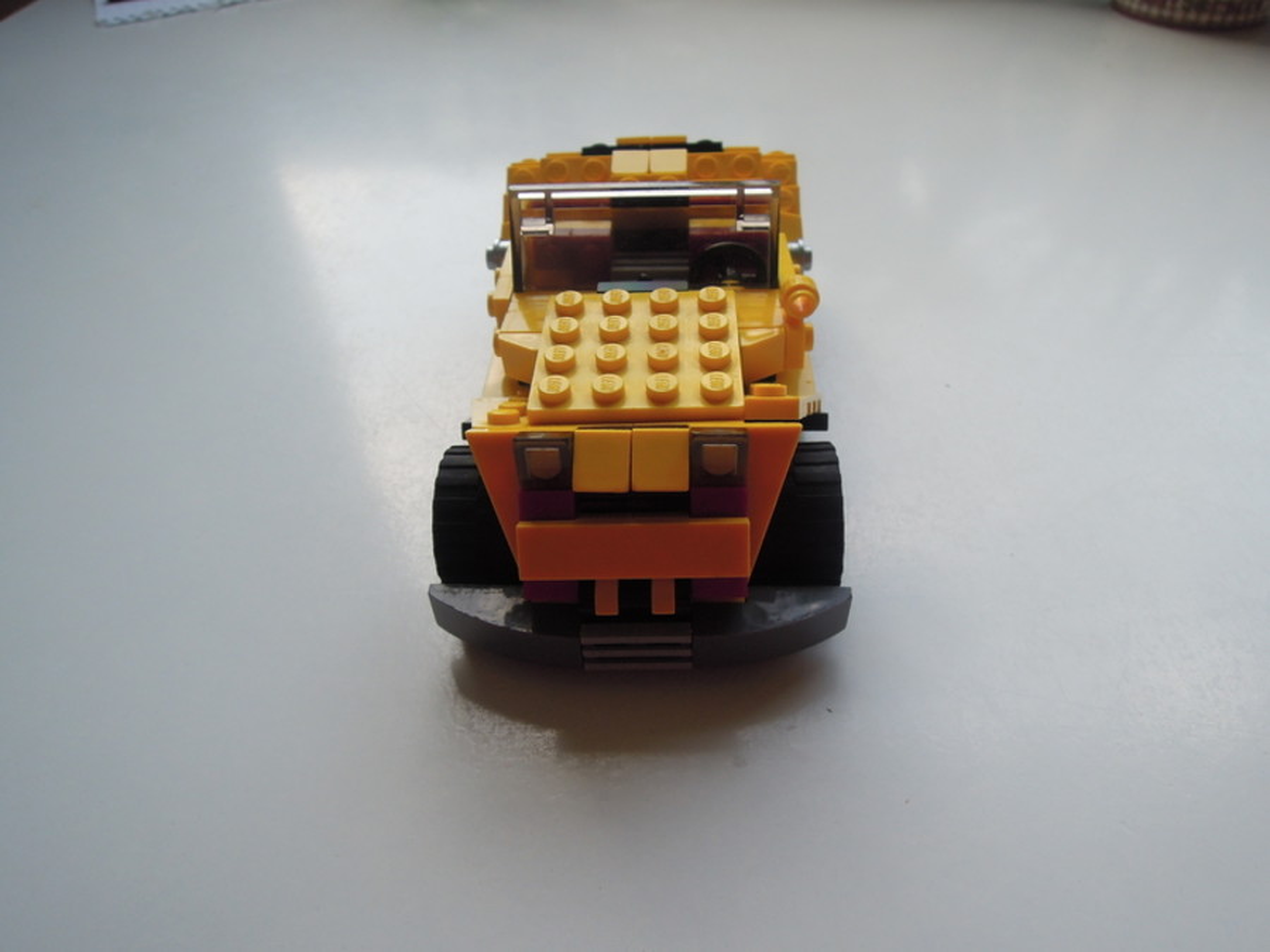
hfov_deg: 71.6
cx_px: 635
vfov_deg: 56.8
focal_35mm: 24
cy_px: 476
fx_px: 881
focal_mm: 4.3
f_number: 2.8
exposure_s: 1/200
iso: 160
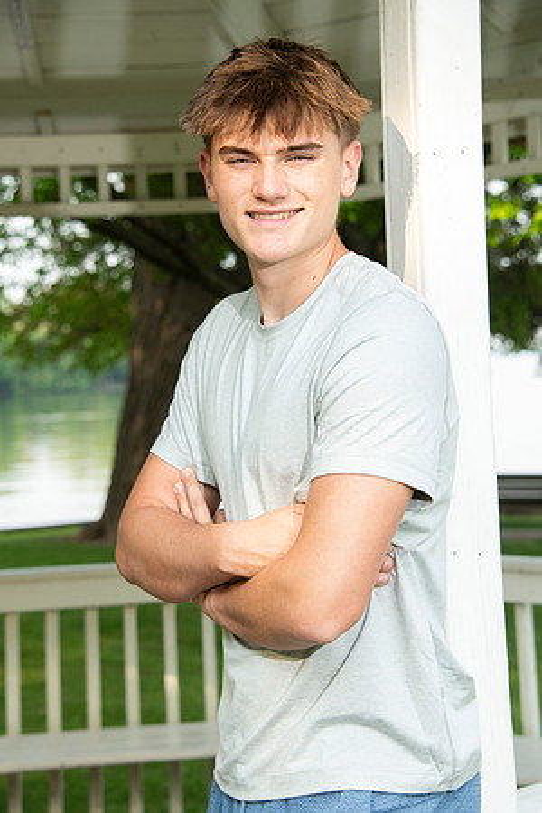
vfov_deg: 20.8
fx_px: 2213
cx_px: 271
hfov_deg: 14.0
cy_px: 406
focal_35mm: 98
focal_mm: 98
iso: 320
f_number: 7.1
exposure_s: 1/160
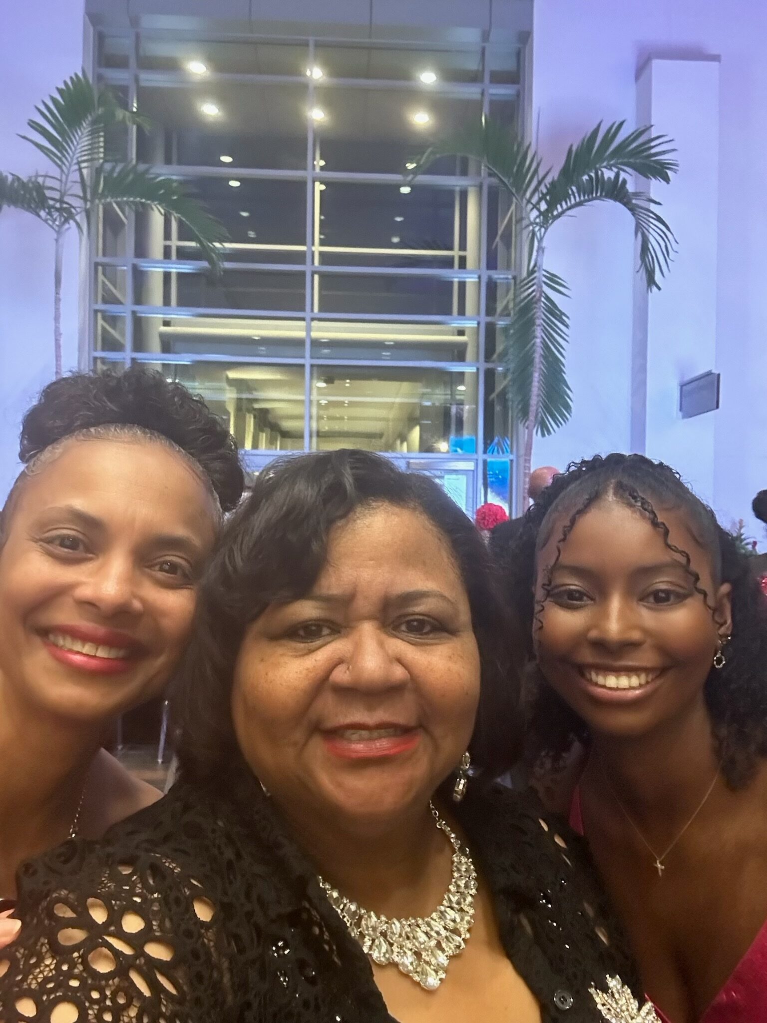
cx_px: 384
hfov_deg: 46.8
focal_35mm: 30
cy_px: 512
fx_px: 886
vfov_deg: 60.0
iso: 500
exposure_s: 1/30
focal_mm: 2.69
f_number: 1.9
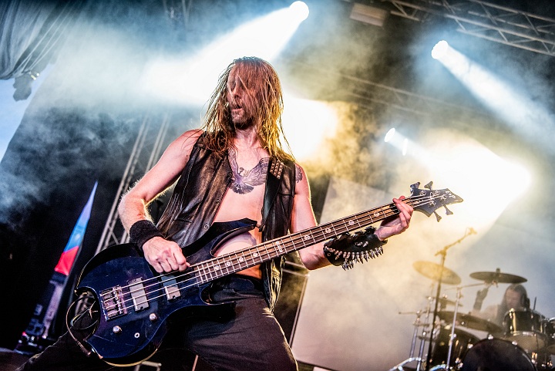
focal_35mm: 38
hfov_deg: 50.7
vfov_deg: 35.1
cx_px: 278
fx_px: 586
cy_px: 186
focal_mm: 38
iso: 2000
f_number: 2.8
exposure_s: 1/125
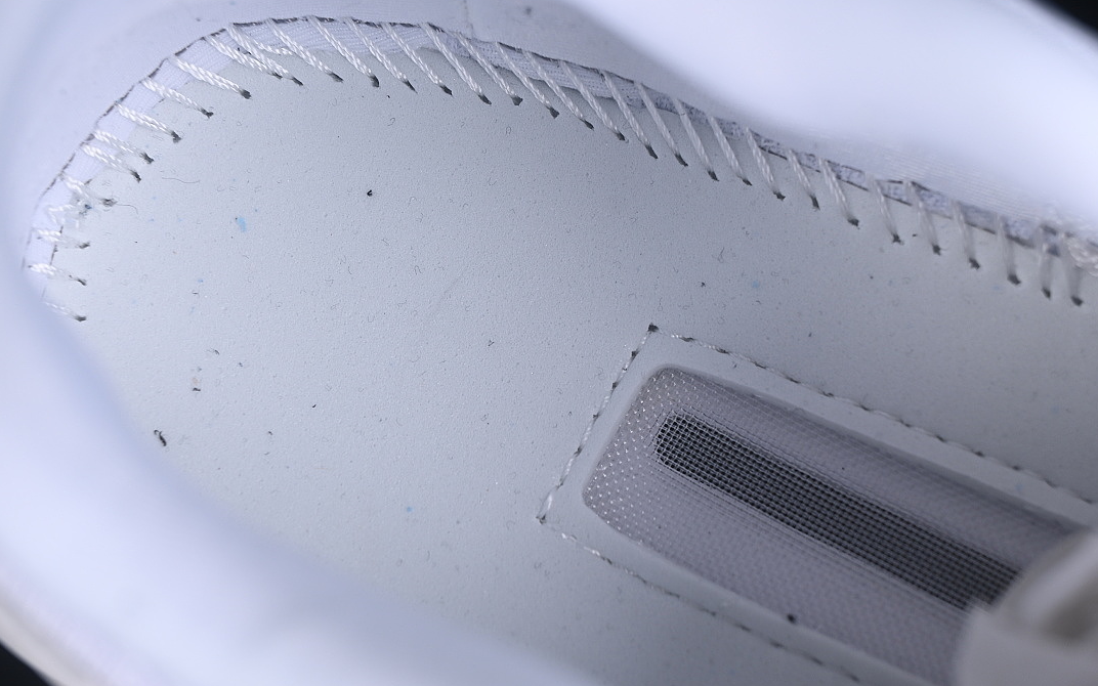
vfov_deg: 16.9
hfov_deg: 26.8
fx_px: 2304
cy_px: 361
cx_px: 551
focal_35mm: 77
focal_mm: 50
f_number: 7.1
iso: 160
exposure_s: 1/80
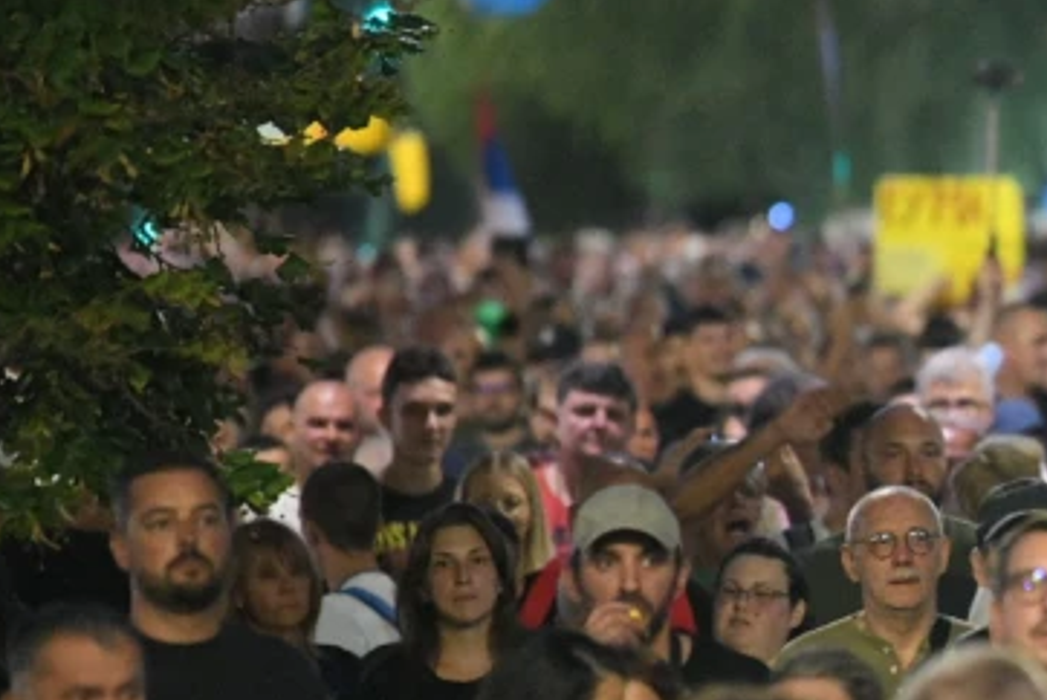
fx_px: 16445
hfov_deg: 3.6
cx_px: 1463
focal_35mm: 565
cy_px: 467
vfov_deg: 2.4
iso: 10000
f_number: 3.2
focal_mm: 200
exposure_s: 1/100
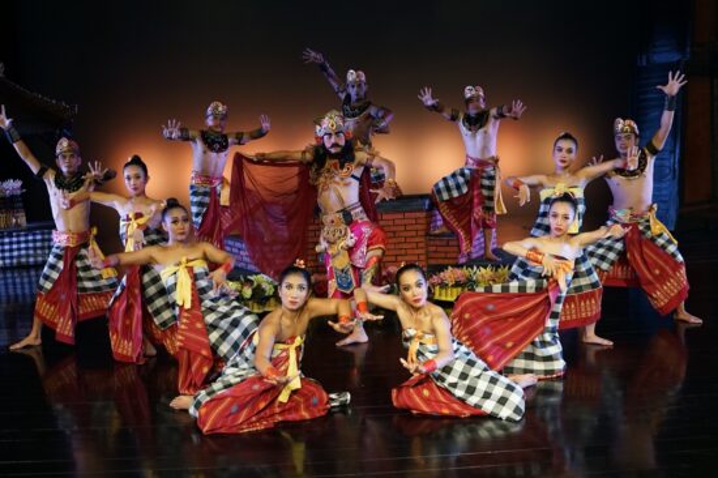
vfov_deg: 36.8
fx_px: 718
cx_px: 359
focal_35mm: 36
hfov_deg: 53.2
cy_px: 239
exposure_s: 1/160
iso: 1600
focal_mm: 24
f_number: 2.8
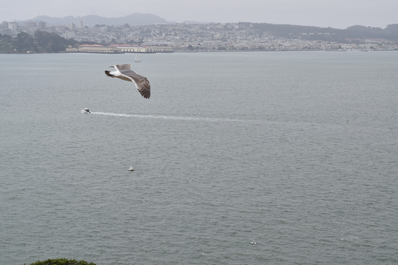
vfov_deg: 18.9
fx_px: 796
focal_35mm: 72
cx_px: 199
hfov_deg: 28.1
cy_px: 132
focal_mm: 48
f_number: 14
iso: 100
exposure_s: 1/200
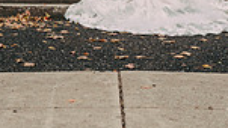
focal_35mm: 219
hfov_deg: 9.8
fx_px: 1324
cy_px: -116
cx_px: 101
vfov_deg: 5.4
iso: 800
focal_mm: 70
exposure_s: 1/800
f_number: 3.2
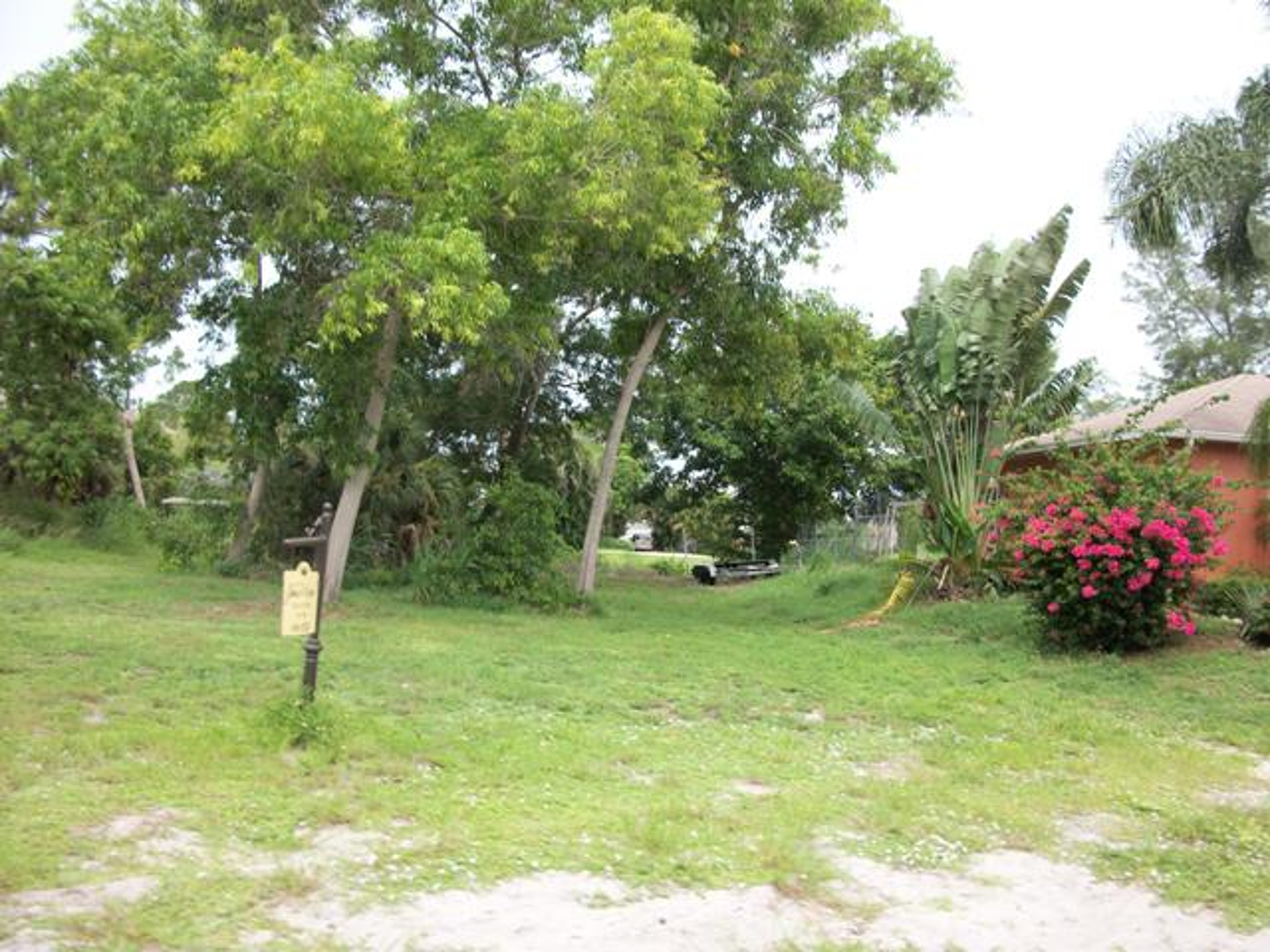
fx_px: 1174
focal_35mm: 32
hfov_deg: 56.8
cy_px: 476
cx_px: 635
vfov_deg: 44.2
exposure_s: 1/80
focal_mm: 5.7
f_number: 8.8
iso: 80
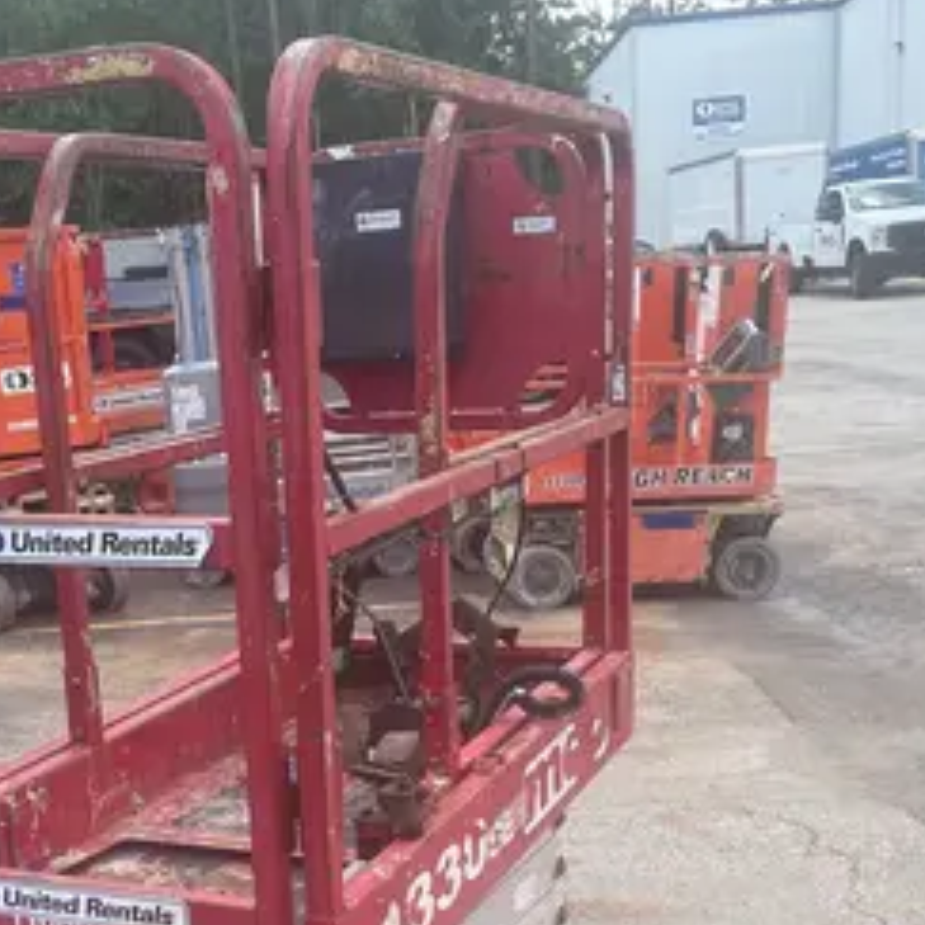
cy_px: 752
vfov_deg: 31.8
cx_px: 278
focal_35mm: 52
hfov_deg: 32.4
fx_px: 1572
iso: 50
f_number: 1.6
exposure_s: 1/1036
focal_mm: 5.1
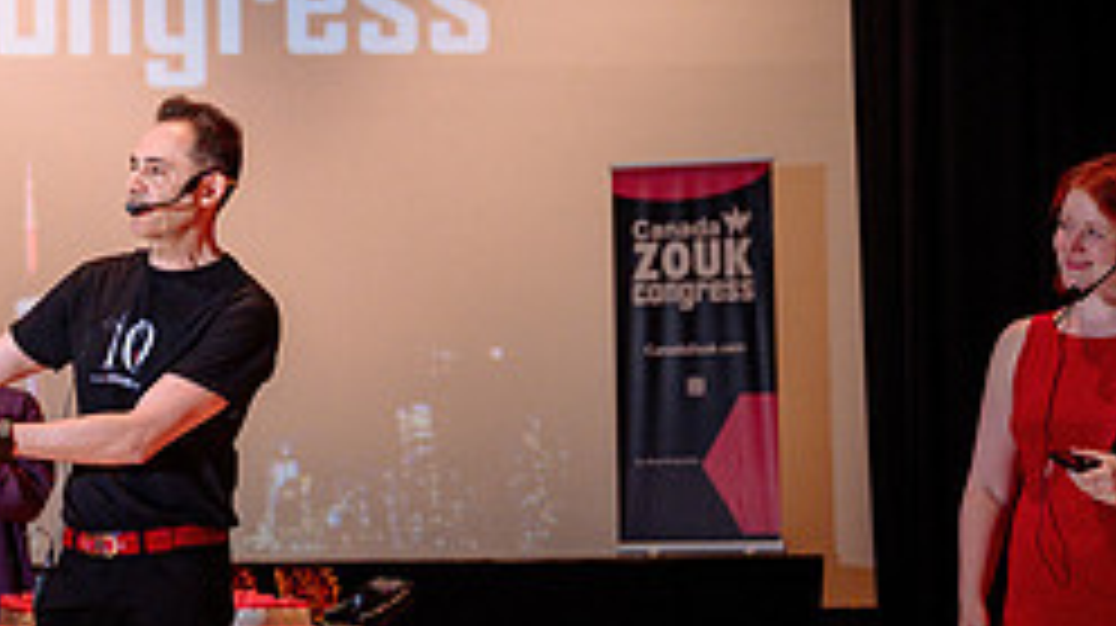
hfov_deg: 16.2
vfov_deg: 9.4
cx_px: -86
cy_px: 394
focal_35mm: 129
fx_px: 3814
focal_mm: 51
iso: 1600
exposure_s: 1/160
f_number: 3.2
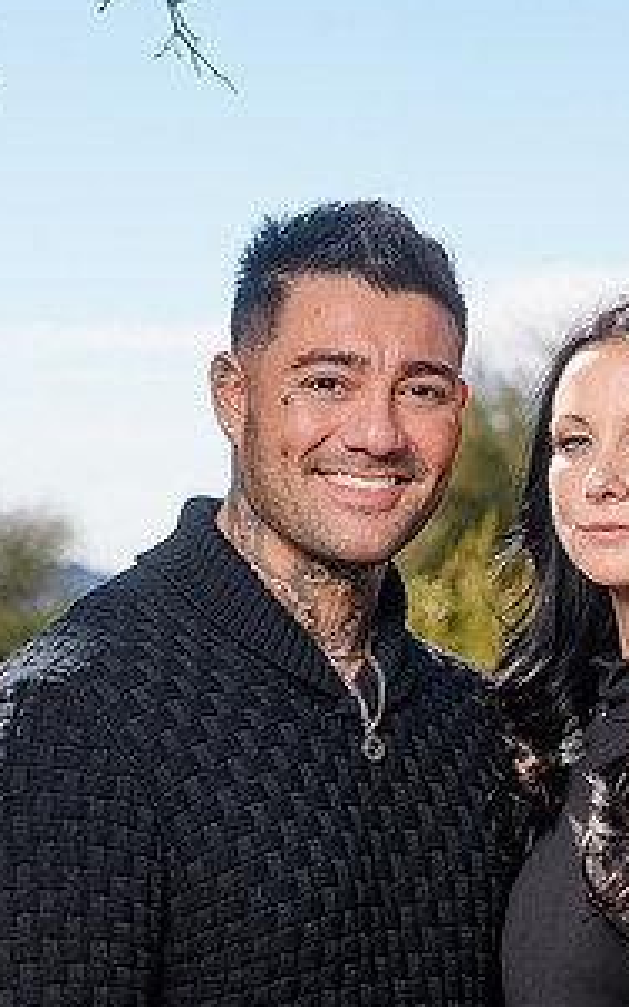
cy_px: 604
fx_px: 4473
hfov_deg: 8.0
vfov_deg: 12.8
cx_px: 736
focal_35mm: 163
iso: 100
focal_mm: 83
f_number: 7.1
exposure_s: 1/250
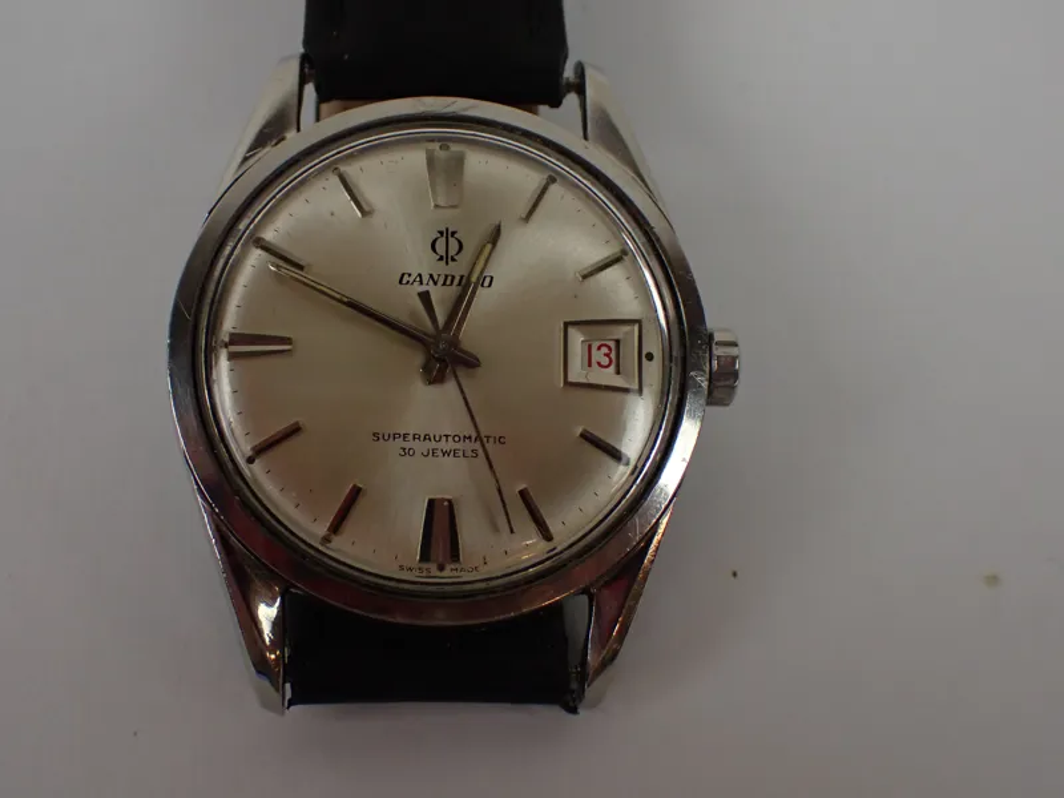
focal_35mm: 50
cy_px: 399
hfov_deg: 38.2
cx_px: 532
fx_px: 1537
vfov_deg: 29.1
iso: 500
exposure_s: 1/200
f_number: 3.2
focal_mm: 9.01
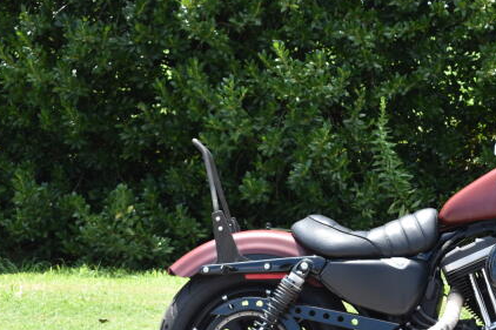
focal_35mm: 91
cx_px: 455
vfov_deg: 15.0
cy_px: 212
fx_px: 1253
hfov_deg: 21.8
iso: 200
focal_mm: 32
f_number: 7.1
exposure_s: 1/250
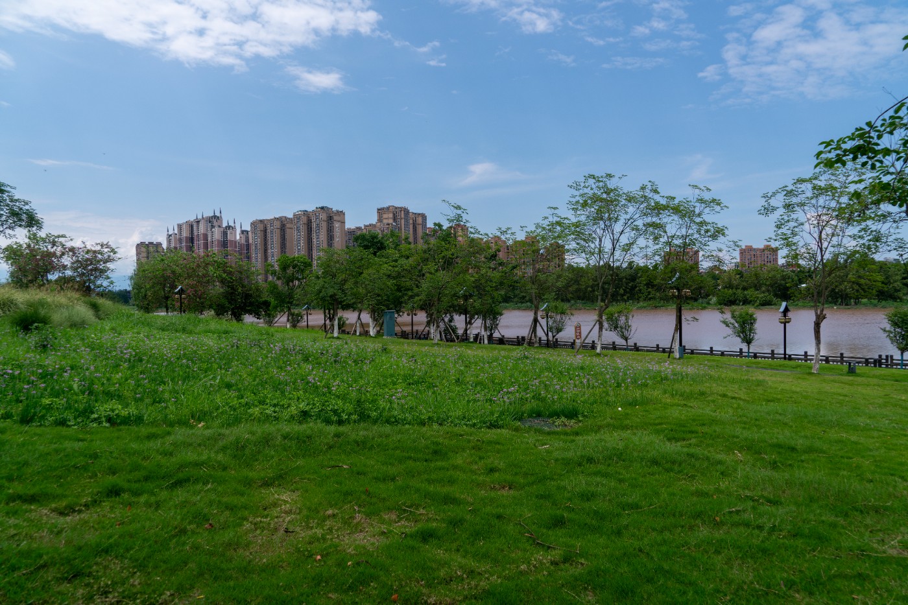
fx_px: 605
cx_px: 454
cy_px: 302
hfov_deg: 73.8
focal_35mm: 24
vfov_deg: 53.1
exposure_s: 1/400
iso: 100
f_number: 7.1
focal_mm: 24
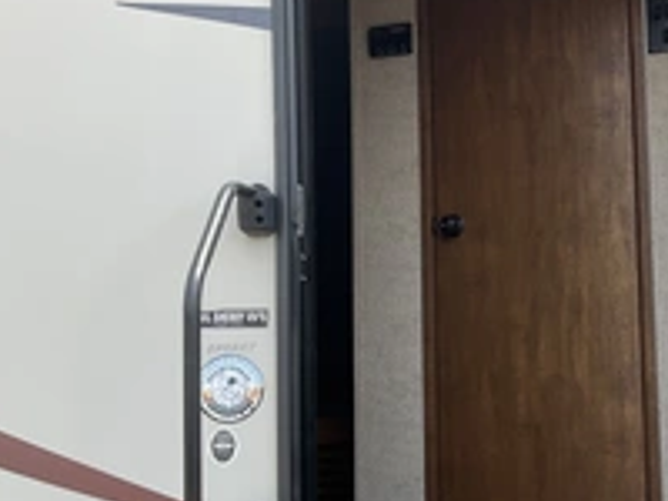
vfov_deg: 25.2
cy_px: 237
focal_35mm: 58
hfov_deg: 32.0
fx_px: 1119
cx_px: 571
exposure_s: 1/606
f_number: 1.8
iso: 25
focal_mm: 3
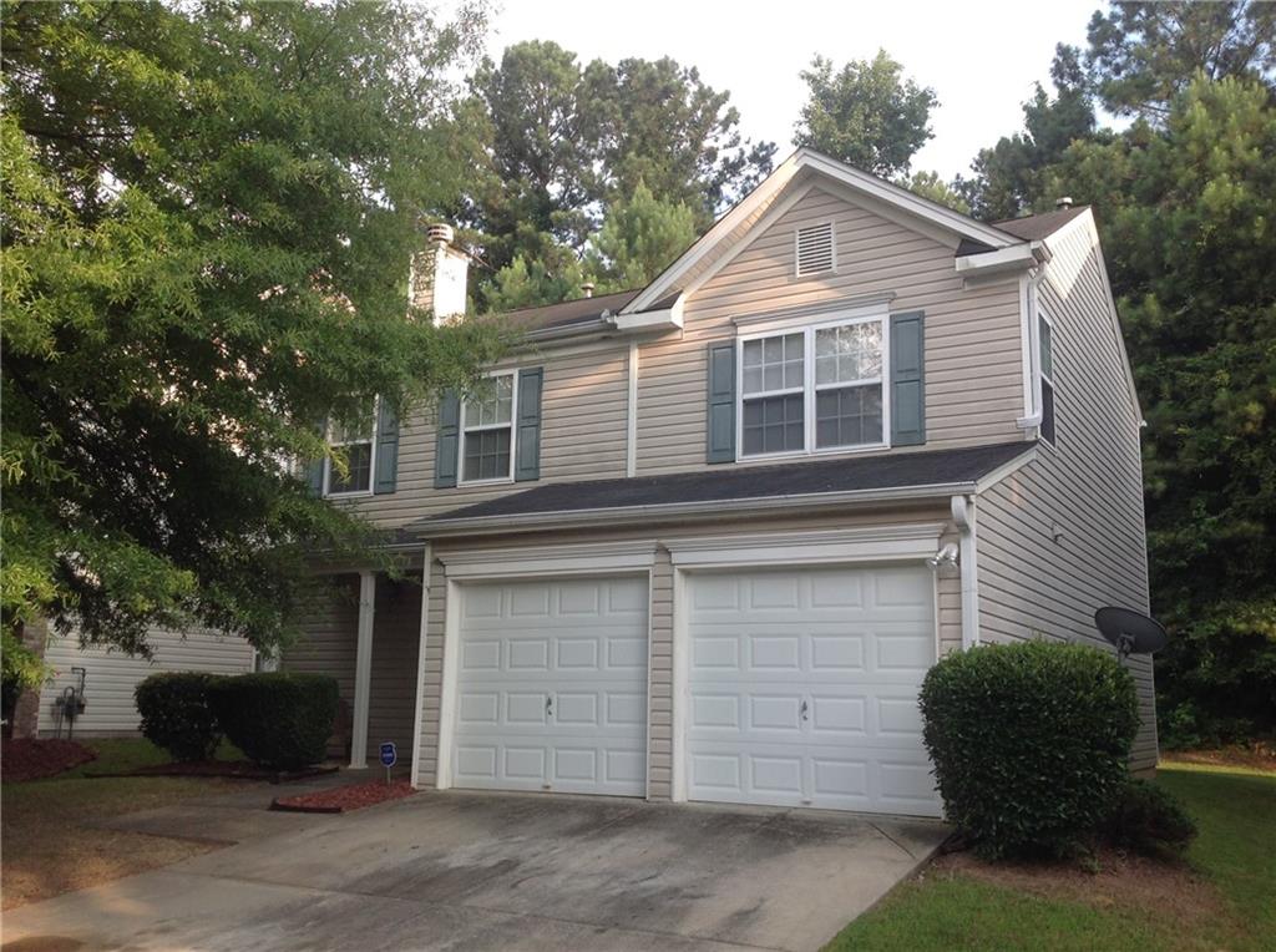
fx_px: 1288
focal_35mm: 35
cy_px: 476
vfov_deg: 40.6
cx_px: 638
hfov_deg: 52.7
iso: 50
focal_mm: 4.28
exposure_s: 1/318
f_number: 2.4
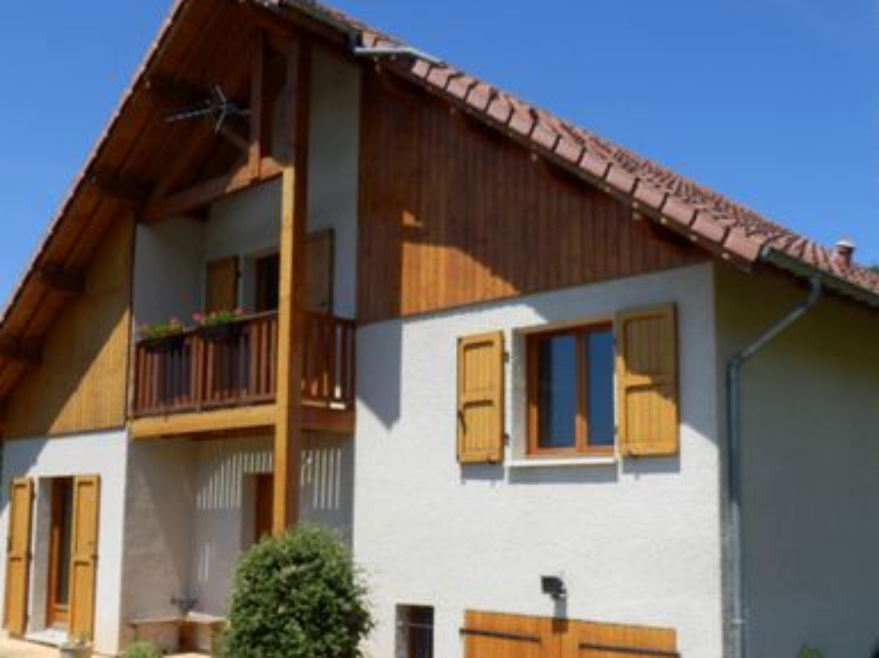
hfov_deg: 47.9
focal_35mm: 39
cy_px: 395
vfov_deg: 36.6
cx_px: 457
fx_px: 989
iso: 80
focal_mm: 4.5
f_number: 8.7
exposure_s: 1/160
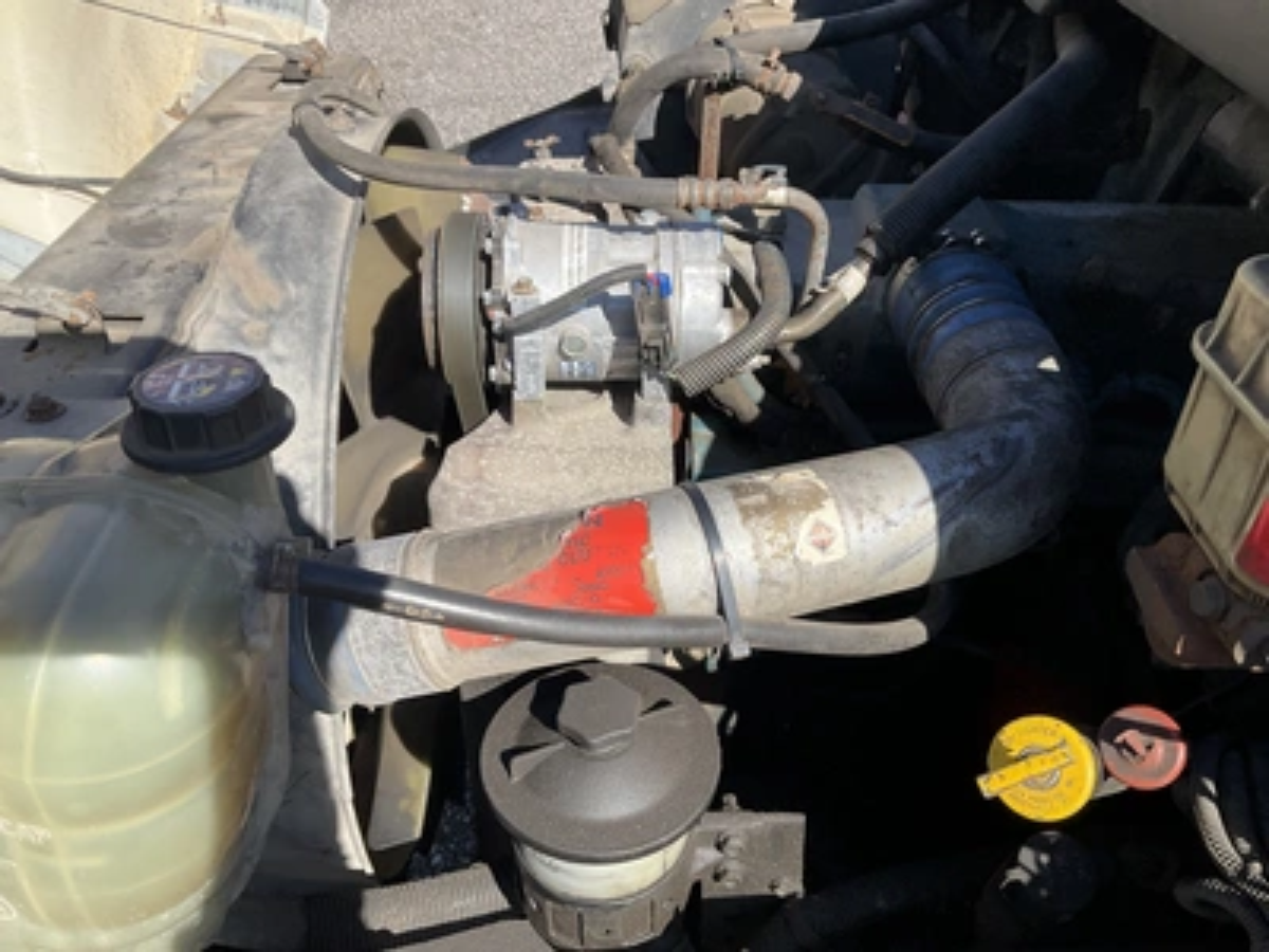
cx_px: 634
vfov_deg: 48.2
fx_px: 1063
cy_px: 476
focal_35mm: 29
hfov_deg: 61.7
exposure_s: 1/912
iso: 25
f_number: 1.8
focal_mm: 3
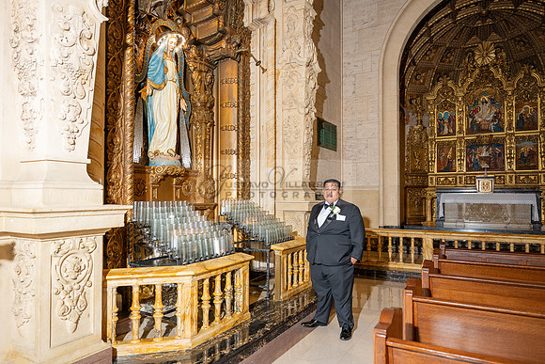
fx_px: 384
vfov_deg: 50.7
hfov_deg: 70.7
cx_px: 257
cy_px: 190
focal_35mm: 25
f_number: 2.8
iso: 1000
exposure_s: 1/200
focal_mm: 24
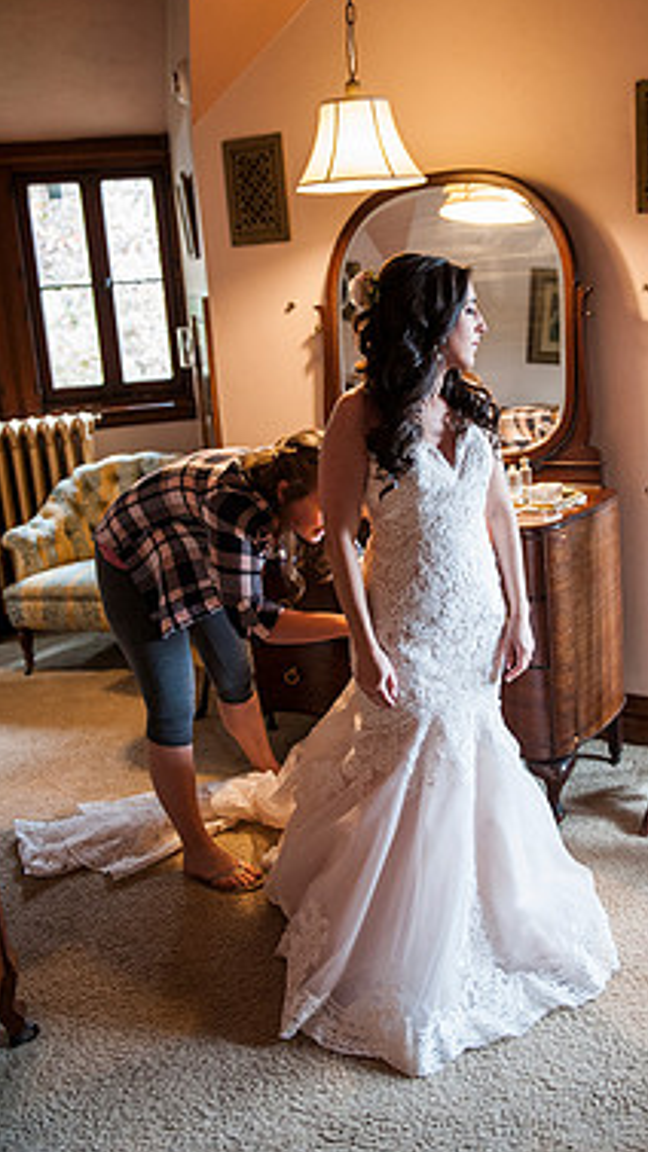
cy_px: 544
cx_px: 420
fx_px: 1069
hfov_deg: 33.5
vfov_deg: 56.6
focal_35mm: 35
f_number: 2.8
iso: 1600
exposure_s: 1/80
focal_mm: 28
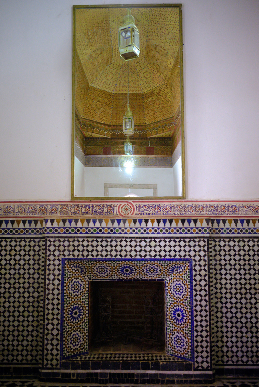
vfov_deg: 54.4
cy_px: 194
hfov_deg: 37.9
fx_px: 377
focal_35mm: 35
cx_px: 130
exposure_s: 1/10
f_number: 2
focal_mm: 23
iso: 800
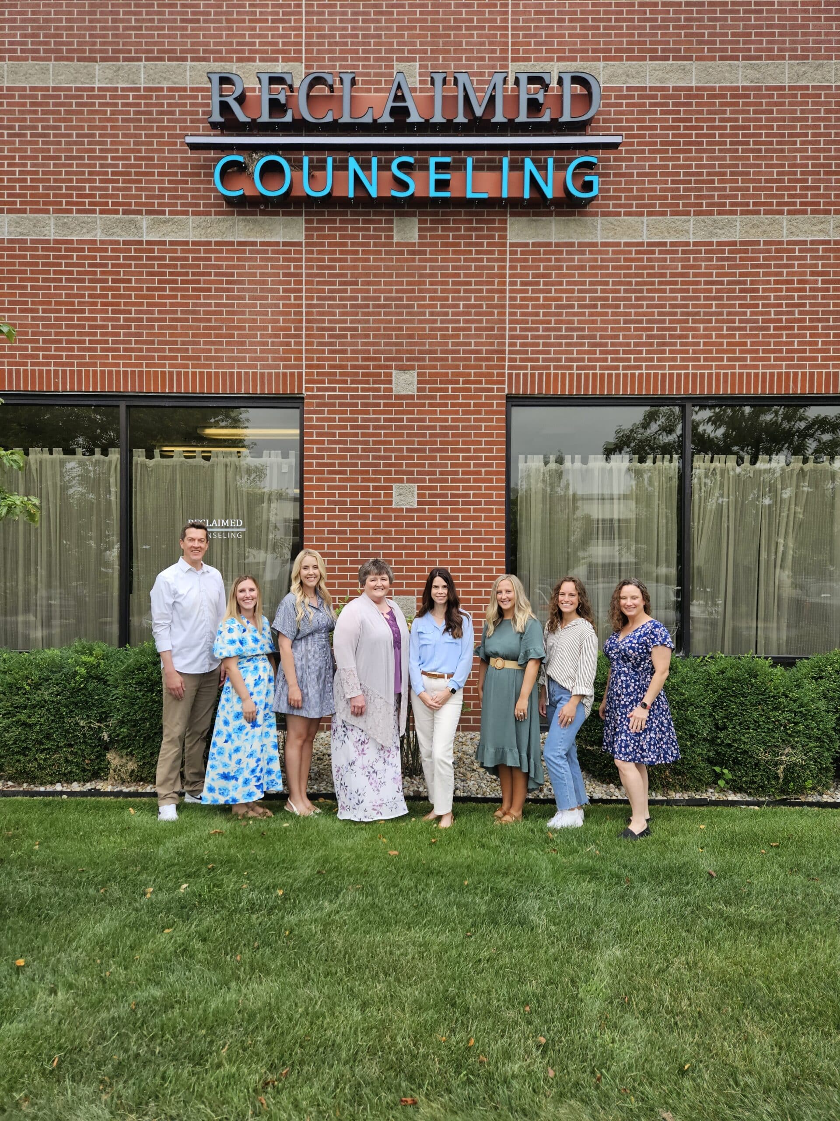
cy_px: 560
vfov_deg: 73.9
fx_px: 744
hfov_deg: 58.9
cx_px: 420
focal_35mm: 23
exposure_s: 1/437
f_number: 1.8
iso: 40
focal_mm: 5.4
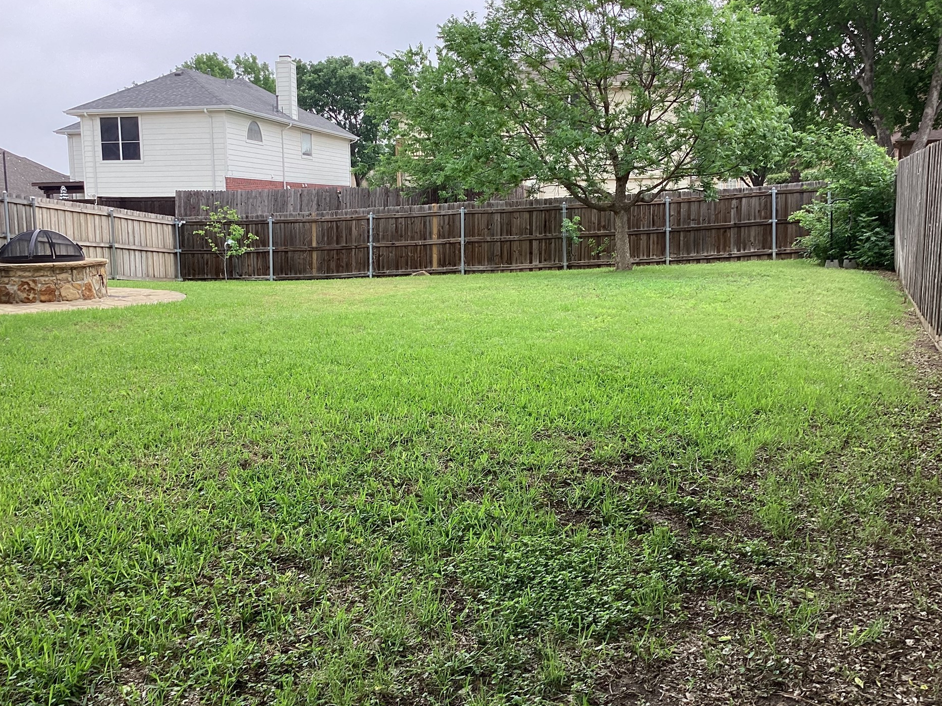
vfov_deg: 41.8
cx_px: 440
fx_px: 925
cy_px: 324
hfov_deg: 53.9
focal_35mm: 34
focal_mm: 3.3
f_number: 2.4
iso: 25
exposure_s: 1/120
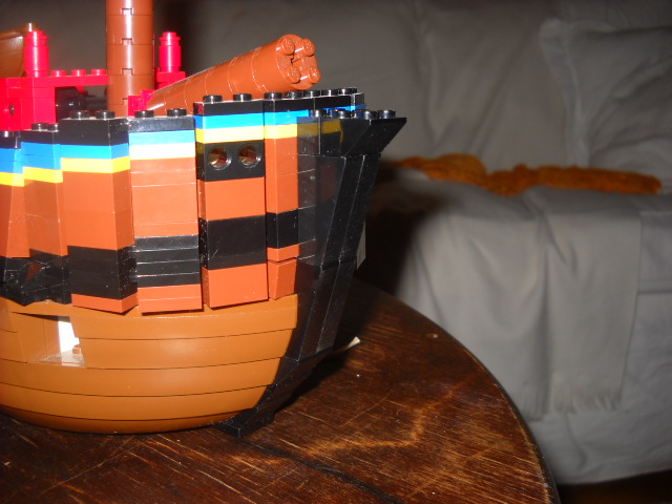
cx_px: 336
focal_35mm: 41
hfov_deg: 45.8
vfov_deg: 35.1
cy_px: 252
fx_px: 796
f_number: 5.5
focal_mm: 6.72
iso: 64
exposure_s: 1/30
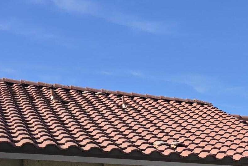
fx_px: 620
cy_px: 306
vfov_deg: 13.5
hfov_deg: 19.0
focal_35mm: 90
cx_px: 404
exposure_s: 1/758
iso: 12
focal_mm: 6.3
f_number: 1.7
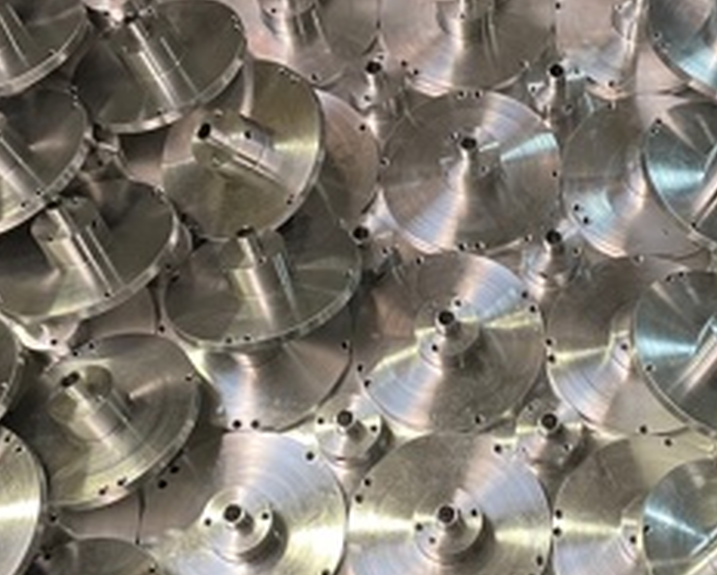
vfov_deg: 21.9
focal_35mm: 70
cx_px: 535
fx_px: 1487
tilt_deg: -65.1
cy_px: 266
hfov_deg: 26.8
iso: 250
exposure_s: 1/60
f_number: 1.6
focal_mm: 4.2
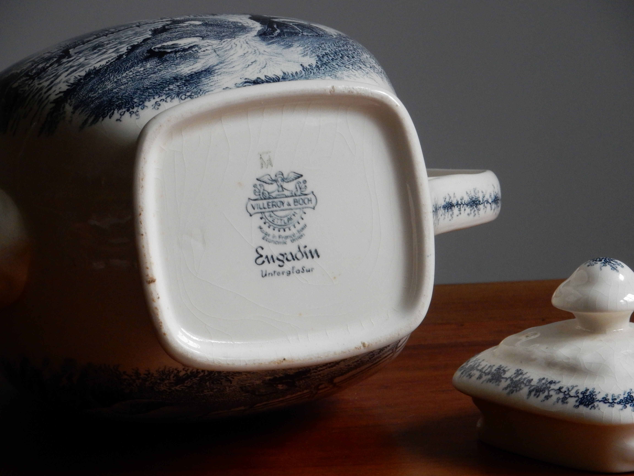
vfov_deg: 5.5
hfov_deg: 7.3
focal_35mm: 271
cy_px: 238
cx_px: 317
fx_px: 4963
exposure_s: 1/25
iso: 400
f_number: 6.3
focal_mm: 48.4
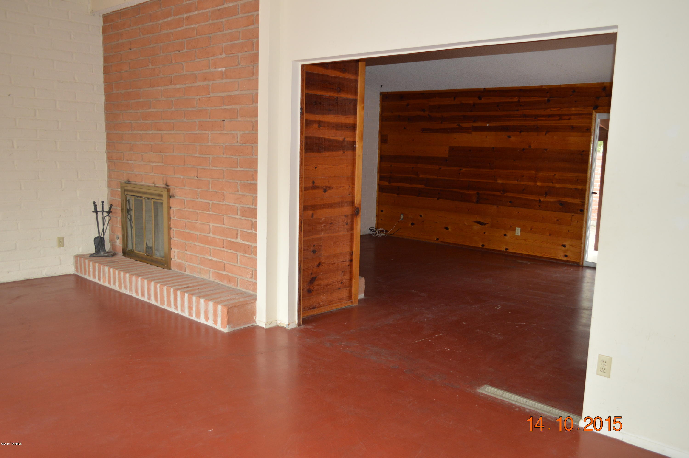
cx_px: 344
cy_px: 229
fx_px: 574
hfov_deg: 62.0
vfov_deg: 43.5
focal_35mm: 30
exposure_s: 1/60
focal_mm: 20
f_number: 3.8
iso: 500
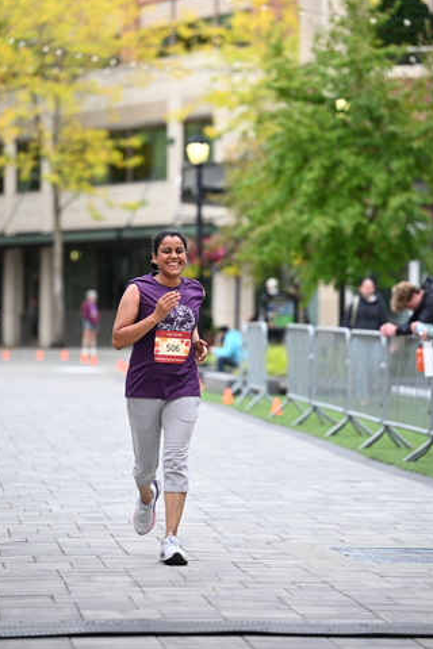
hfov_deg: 9.2
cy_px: 279
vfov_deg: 13.8
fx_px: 2688
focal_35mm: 149
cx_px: 231
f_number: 2.8
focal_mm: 130
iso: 640
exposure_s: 1/1600
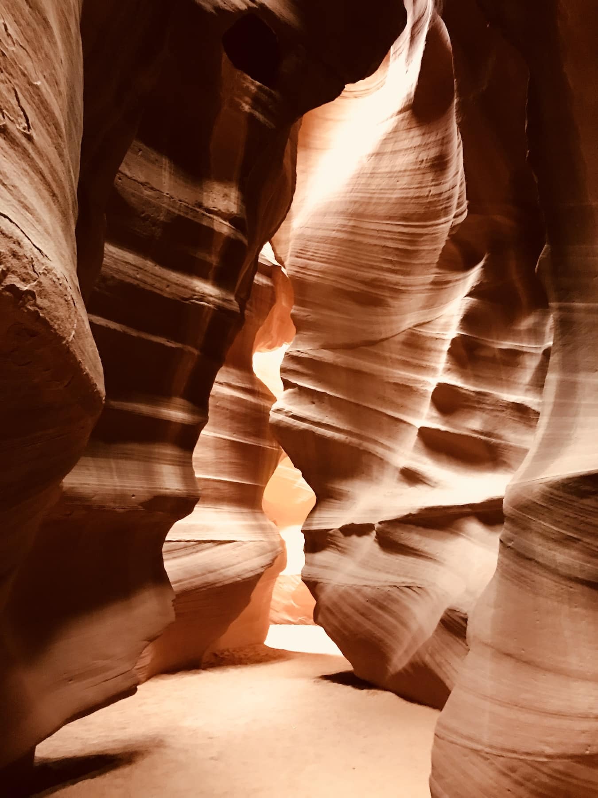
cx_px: 299
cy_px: 399
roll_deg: +2.3
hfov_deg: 49.7
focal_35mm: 28
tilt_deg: +14.7
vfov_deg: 63.4
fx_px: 645
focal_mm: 3.99
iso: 100
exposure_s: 1/15
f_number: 1.8
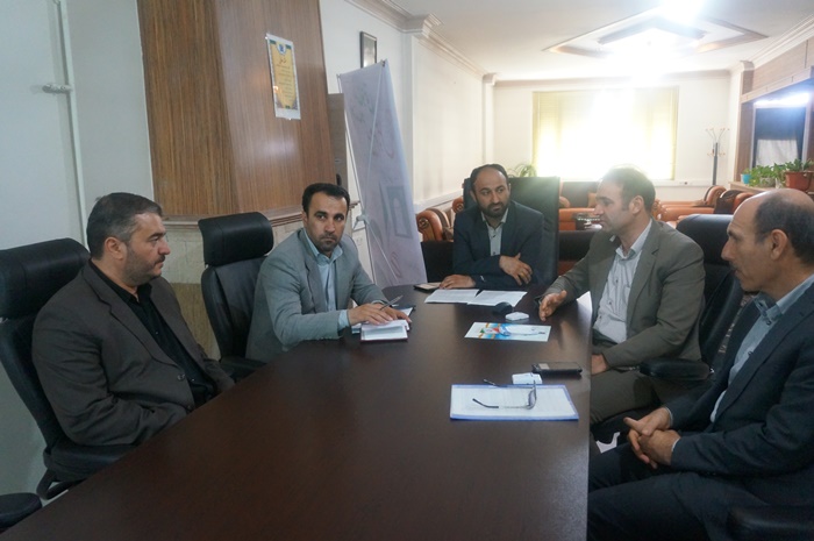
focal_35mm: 28
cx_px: 407
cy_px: 270
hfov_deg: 64.6
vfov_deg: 45.6
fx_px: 644
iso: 3200
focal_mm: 19
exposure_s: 1/80
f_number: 4
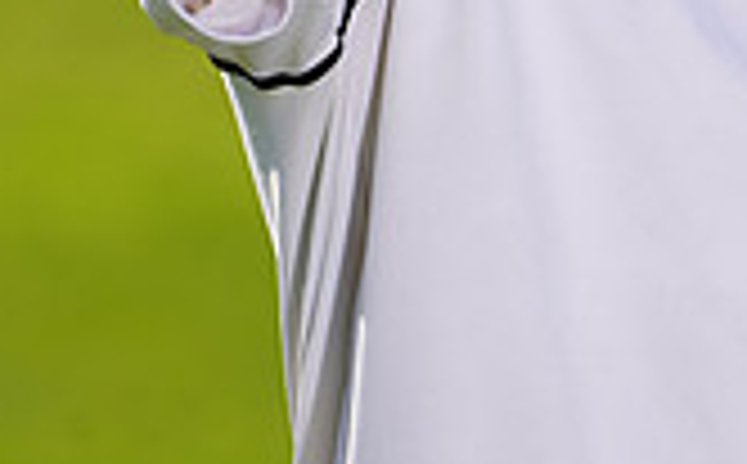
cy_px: -252
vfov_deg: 1.0
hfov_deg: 1.7
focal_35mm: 1268
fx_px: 25762
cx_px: 551
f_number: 7.1
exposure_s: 1/200
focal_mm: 355
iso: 64
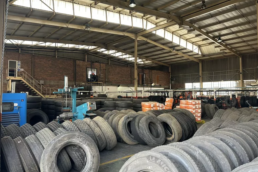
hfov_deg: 69.4
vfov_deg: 49.6
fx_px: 186
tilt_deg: +2.2
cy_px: 85
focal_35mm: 26
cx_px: 125
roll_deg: -0.1
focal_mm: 6.86
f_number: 1.78
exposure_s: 1/130
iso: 100
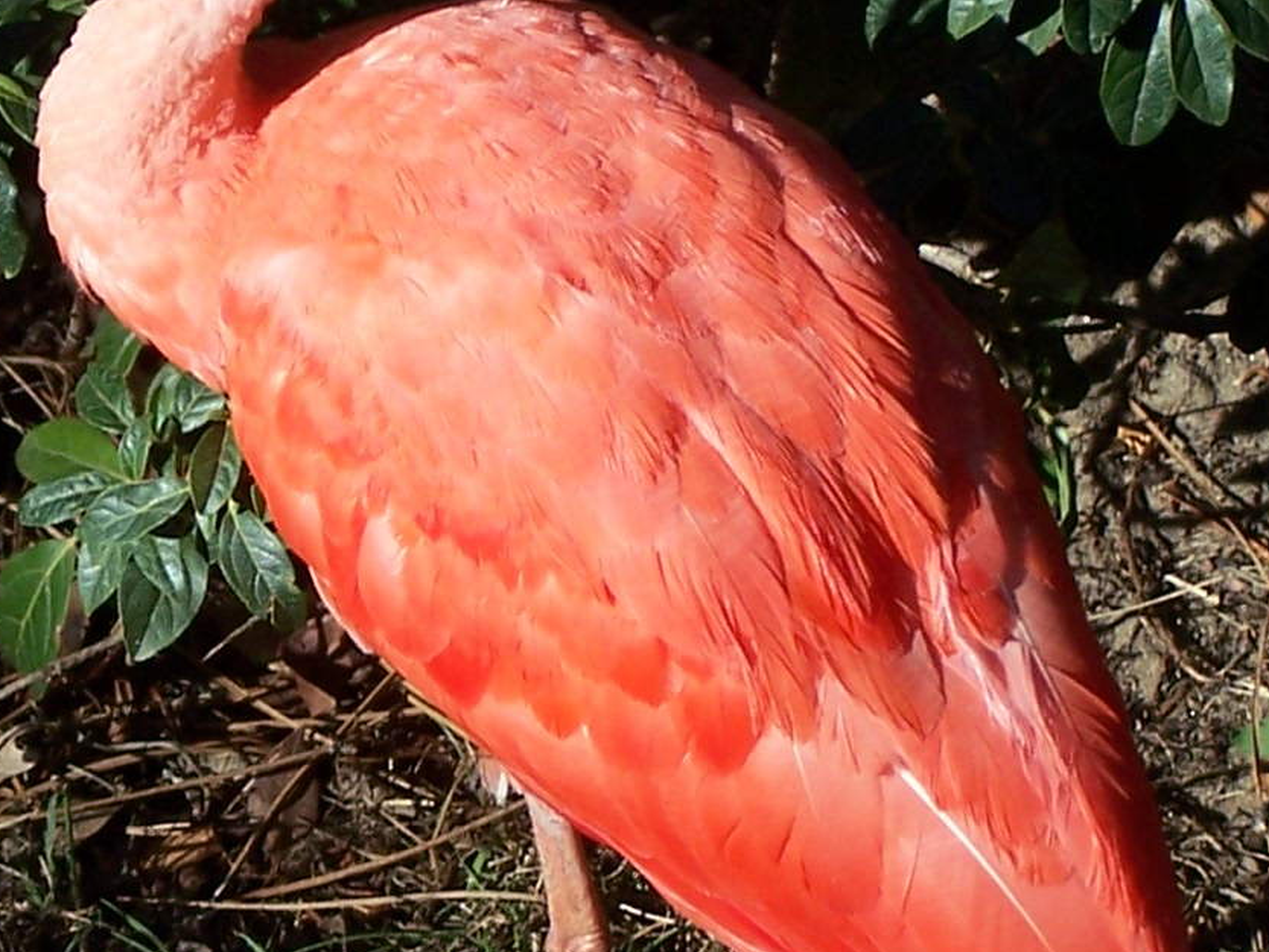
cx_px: 26
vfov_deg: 5.1
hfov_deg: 6.8
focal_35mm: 290
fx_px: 10634
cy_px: 132
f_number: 3.2
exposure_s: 1/500
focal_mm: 17.5
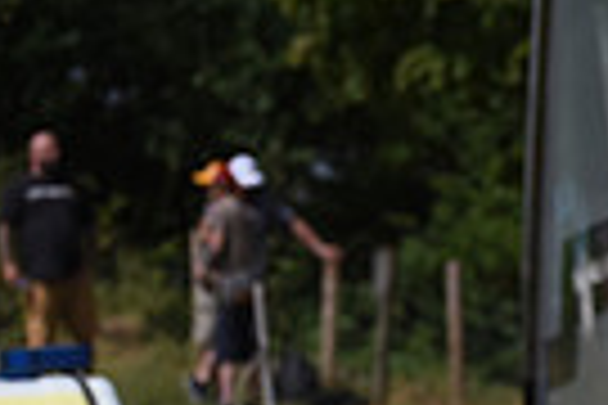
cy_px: 862
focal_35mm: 858
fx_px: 14490
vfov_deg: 1.6
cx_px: 1243
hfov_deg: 2.4
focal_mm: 200
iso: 500
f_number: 8
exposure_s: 1/1000
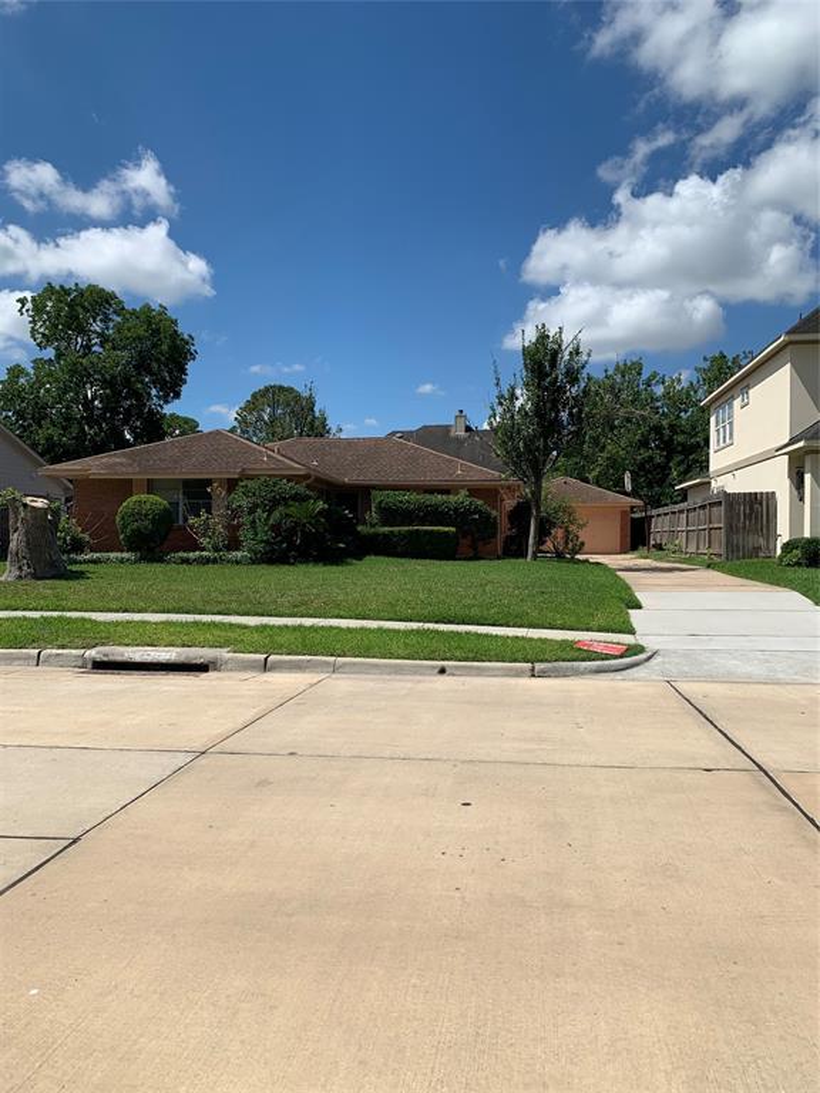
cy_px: 546
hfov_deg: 53.1
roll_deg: +1.1
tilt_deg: +2.0
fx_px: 821
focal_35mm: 26
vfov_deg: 67.3
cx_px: 410
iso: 25
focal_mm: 4.25
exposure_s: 1/3788
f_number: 1.8
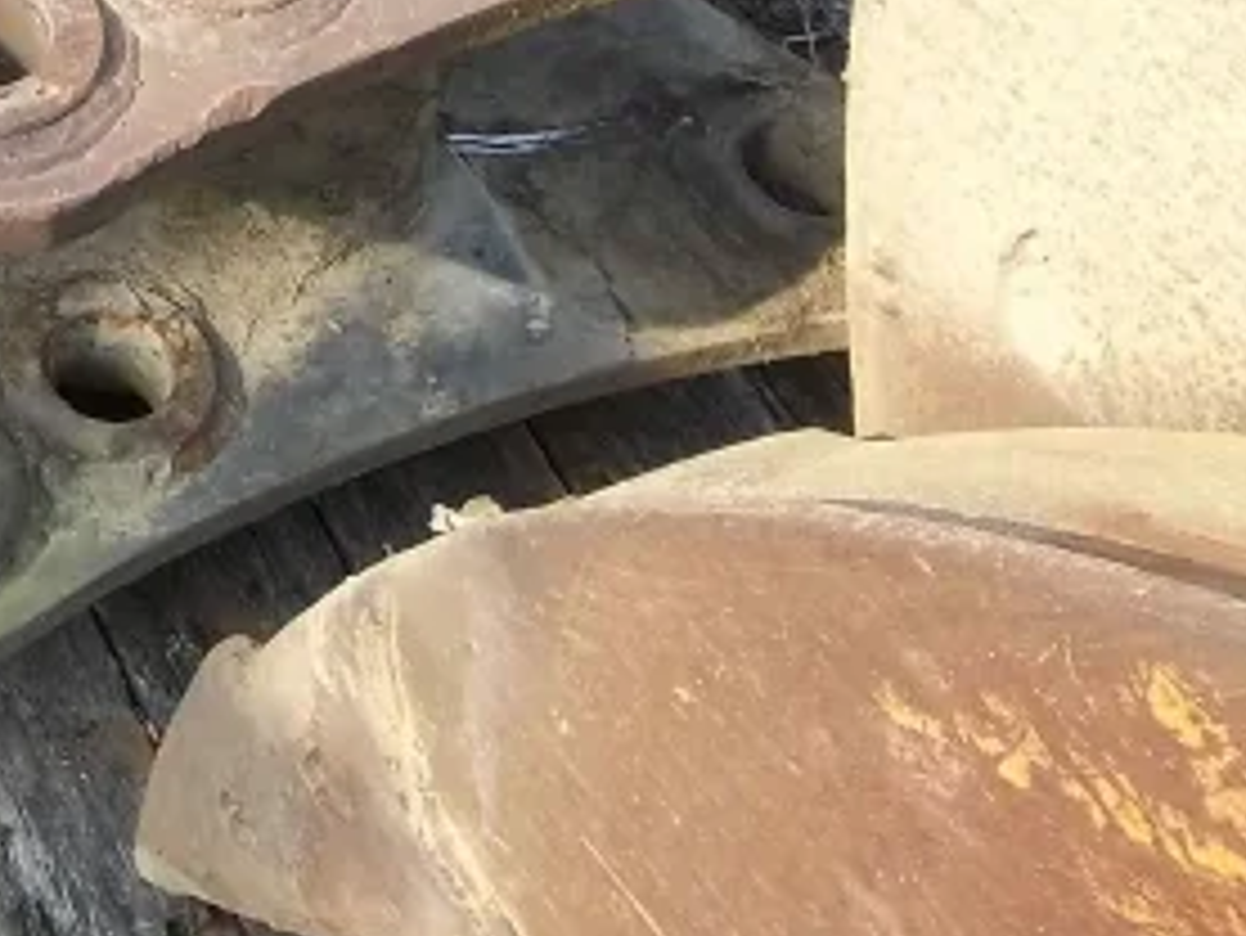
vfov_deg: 17.7
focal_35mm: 78
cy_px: -288
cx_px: -463
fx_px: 2809
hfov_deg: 22.0
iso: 80
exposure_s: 1/125
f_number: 3.5
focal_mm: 4.9
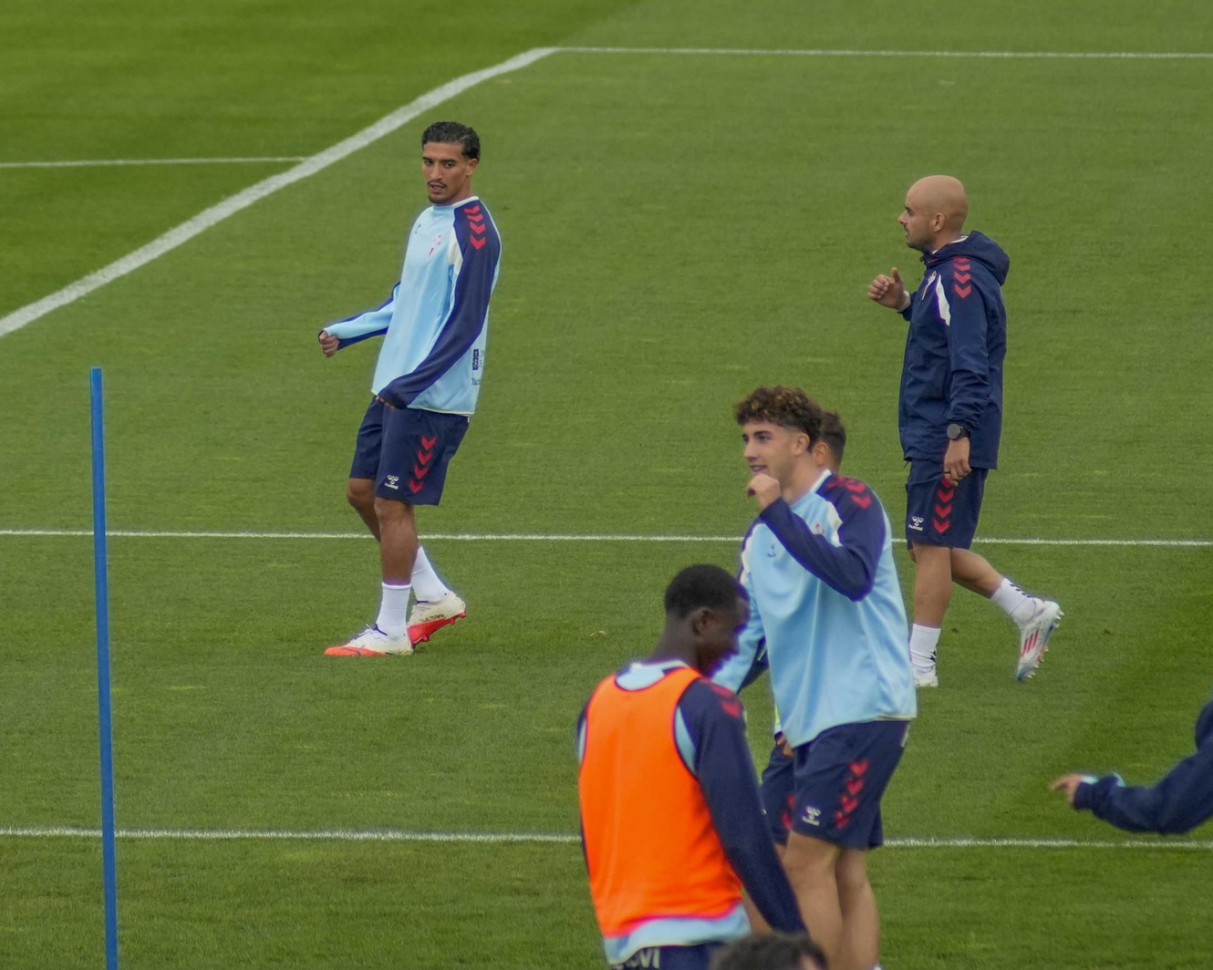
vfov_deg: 3.0
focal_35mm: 508
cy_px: 485
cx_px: 689
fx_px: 18237
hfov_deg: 3.8
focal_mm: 300
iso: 500
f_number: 5.6
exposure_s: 1/500
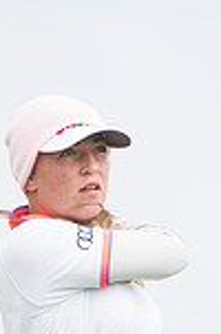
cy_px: 451
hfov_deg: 1.5
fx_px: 8297
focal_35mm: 897
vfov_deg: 2.3
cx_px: 35
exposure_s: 1/2500
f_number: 6.3
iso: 800
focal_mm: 300
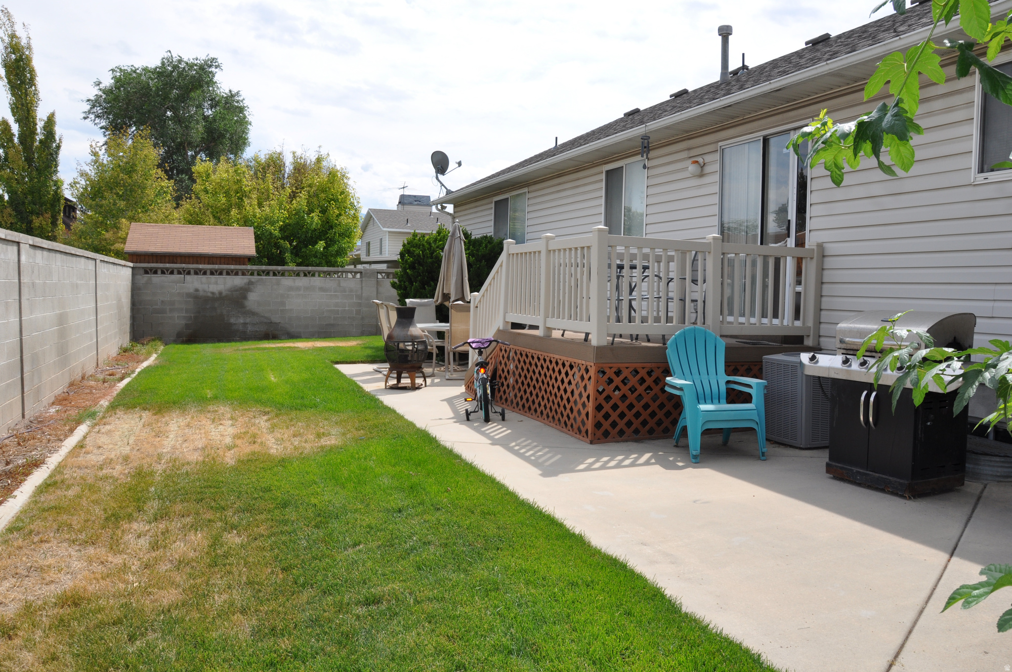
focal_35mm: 27
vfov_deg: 47.8
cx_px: 506
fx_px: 758
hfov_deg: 67.4
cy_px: 336
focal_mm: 18
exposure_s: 1/200
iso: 200
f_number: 14
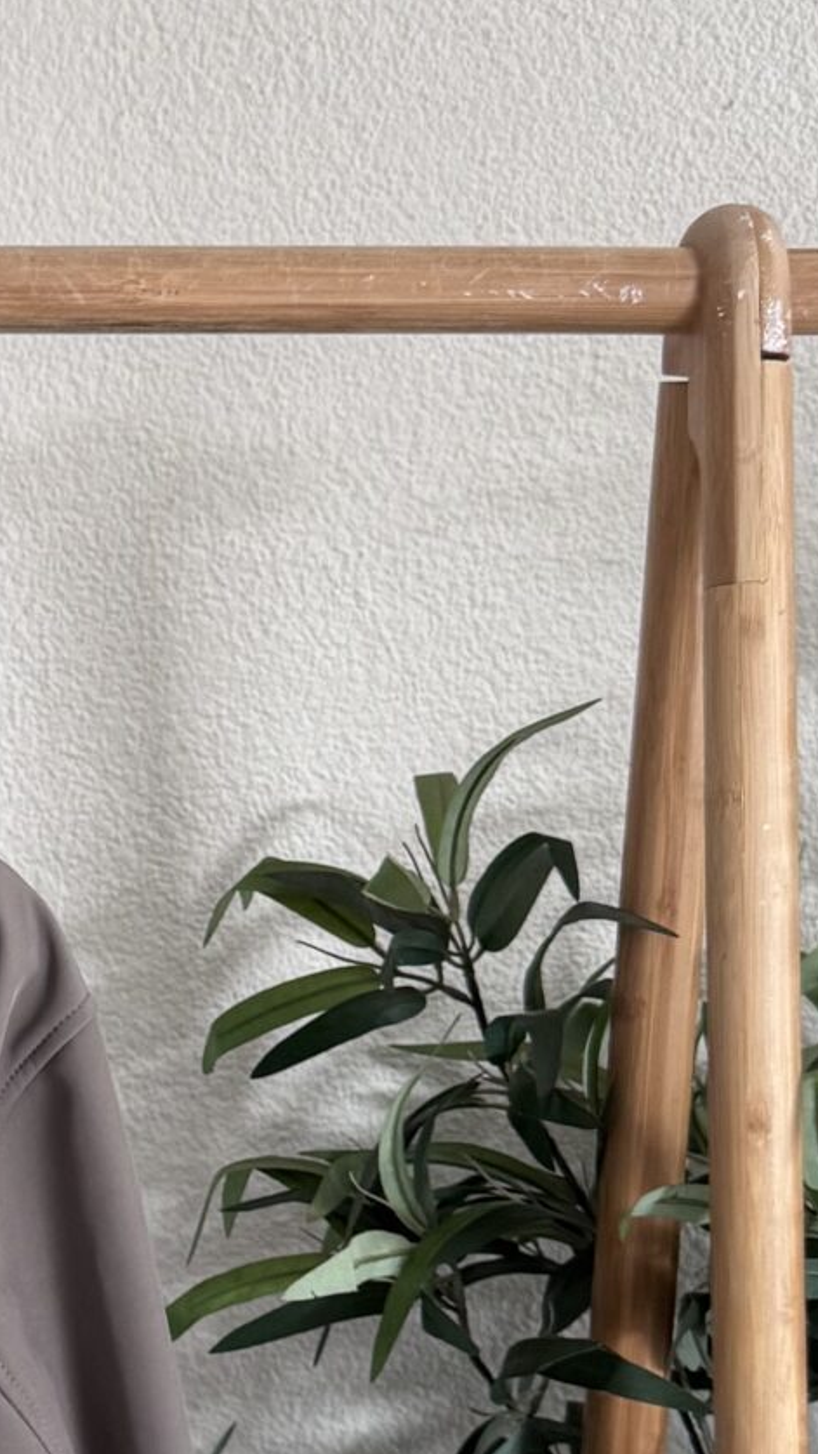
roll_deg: -1.0
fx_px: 3084
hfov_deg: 14.1
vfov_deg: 26.3
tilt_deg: -4.5
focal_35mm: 80
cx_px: -408
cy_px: 990
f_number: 1.78
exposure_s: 1/50
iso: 250
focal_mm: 6.76
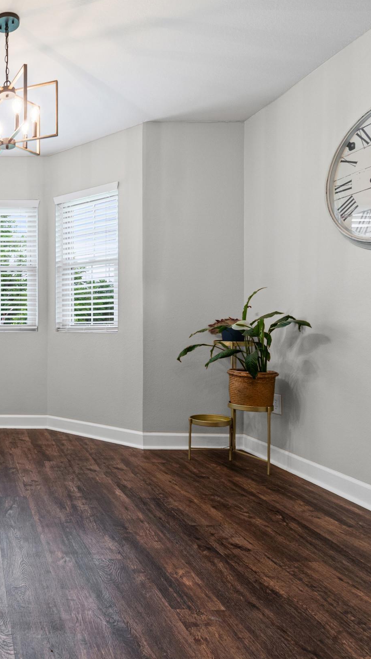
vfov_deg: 76.3
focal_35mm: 24
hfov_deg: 39.6
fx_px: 420
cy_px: 326
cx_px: -30
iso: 250
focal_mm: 10
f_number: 9
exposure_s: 1/3
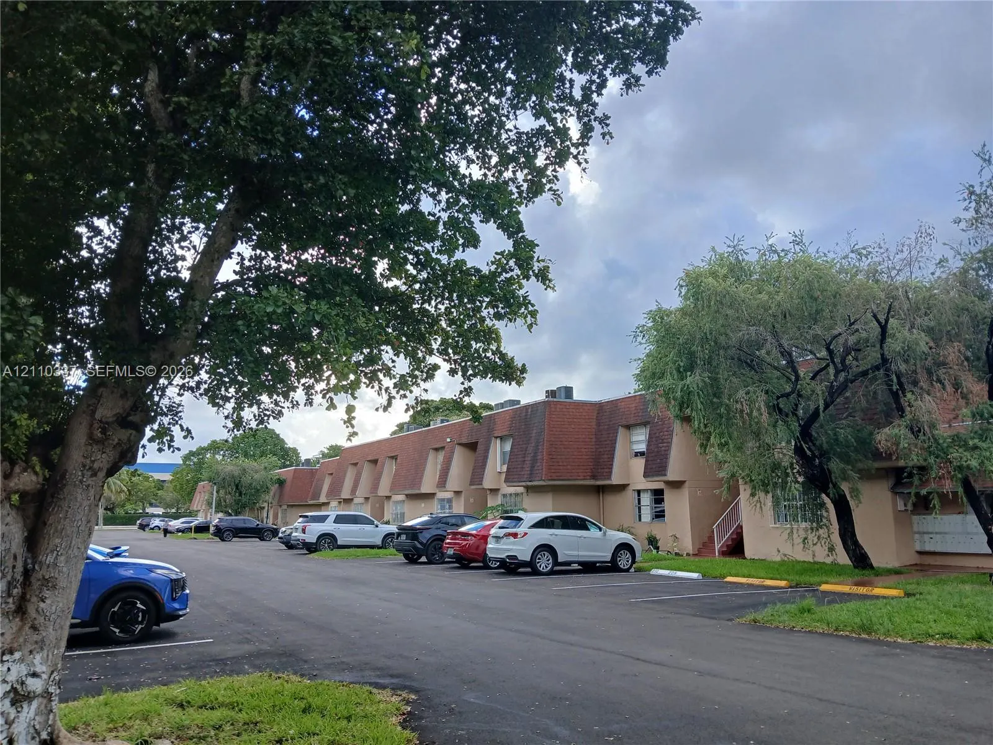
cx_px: 496
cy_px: 372
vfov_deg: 53.1
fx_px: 746
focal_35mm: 26
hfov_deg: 67.3
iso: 20
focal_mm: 3.98
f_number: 1.8
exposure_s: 1/180
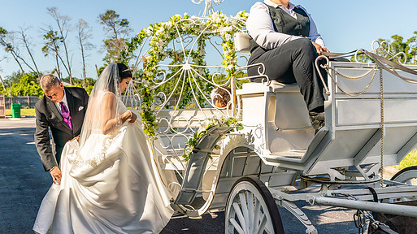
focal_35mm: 40
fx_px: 442
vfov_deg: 29.5
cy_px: 146
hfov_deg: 50.4
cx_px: 188
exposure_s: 1/1250
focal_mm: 28
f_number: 4
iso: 100
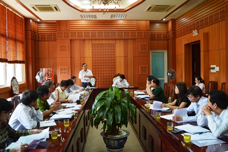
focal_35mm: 33
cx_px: 114
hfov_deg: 57.2
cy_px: 76
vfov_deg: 40.0
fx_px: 209
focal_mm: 22
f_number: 3.8
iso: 1600
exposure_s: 1/250
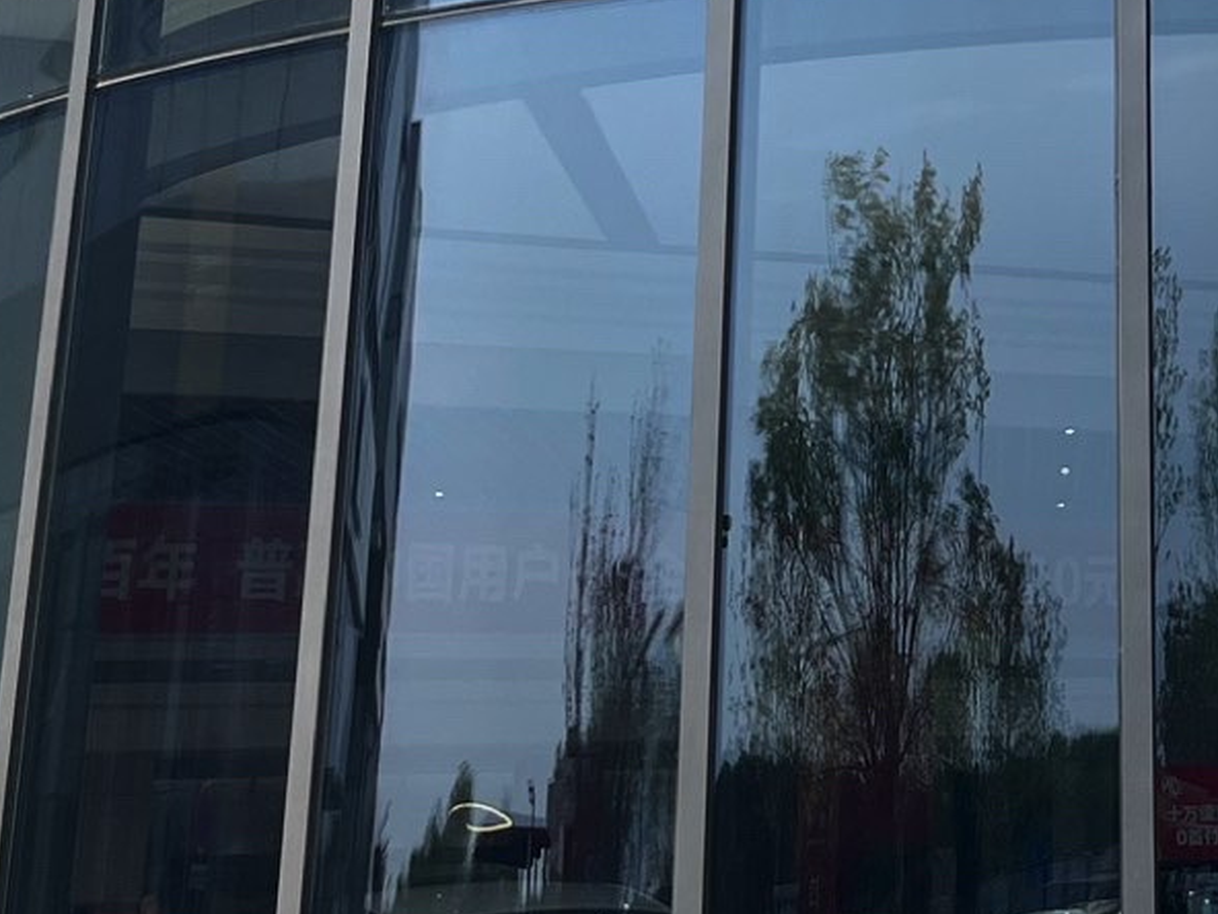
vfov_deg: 15.4
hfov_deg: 20.5
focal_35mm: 90
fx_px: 3167
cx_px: 1418
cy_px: -360
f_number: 1.6
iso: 50
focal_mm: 5.1
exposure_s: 1/3745
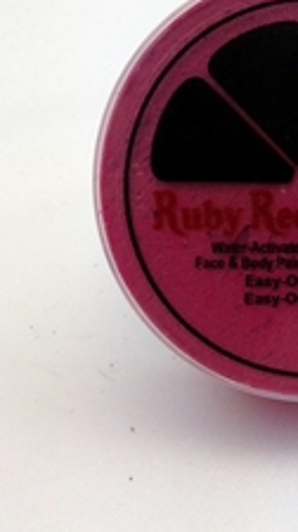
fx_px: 1240
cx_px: 478
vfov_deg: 24.1
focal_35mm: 88
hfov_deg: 12.8
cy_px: 184
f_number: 2.4
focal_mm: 4.12
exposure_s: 1/155
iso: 50
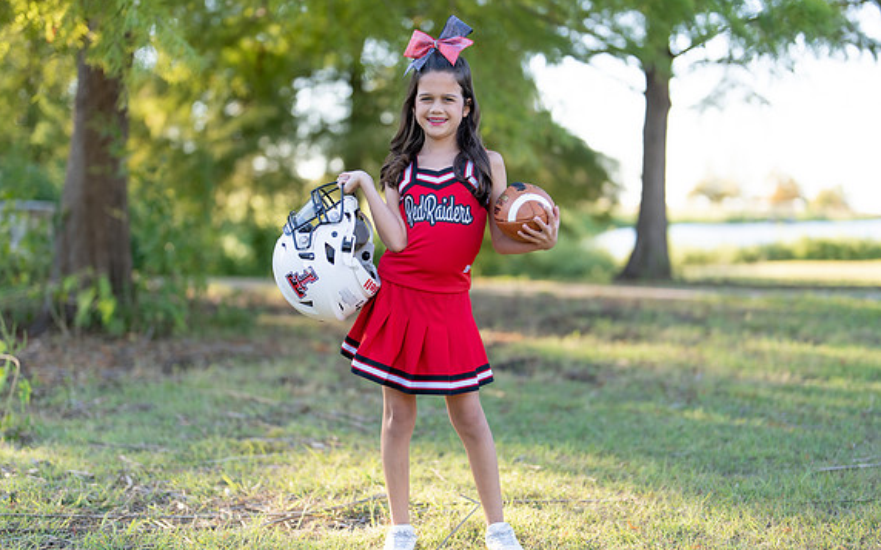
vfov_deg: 20.9
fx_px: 1488
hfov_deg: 33.0
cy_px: 266
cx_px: 436
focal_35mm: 62
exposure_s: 1/1000
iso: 100
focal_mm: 50
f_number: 1.2
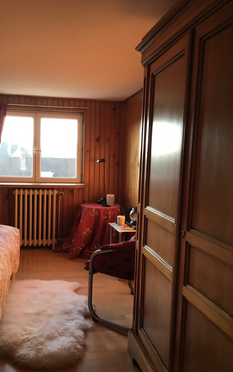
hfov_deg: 40.4
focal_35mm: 31
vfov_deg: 61.2
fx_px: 315
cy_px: 187
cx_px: 95
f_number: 2.2
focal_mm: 4.15
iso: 25
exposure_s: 1/33
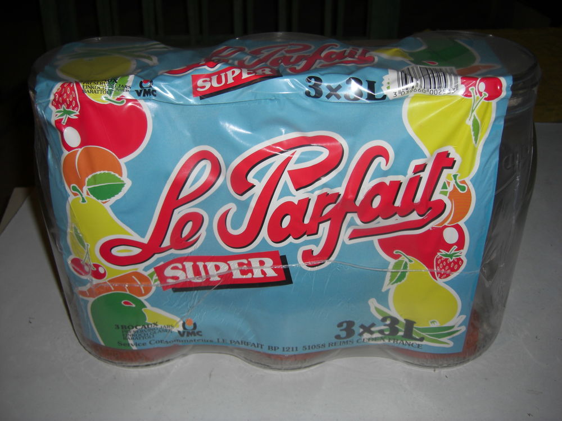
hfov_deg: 49.0
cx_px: 281
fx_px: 617
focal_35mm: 38
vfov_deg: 37.7
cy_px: 210
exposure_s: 1/60
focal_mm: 7.9
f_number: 2.8
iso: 80
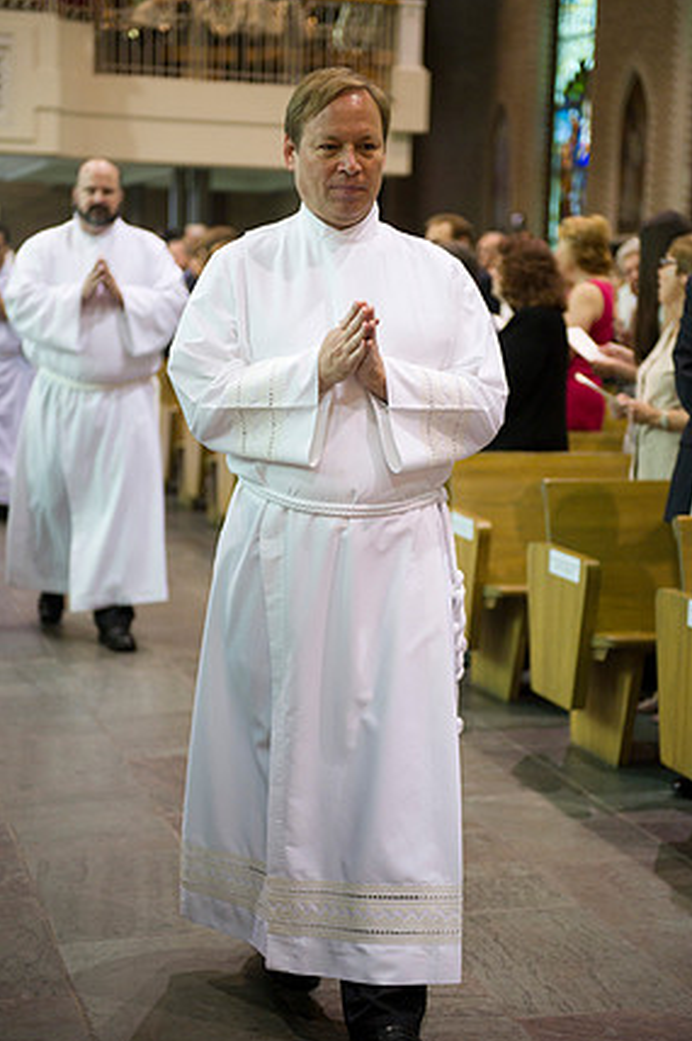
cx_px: 341
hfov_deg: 20.9
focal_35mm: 65
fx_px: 1879
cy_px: 514
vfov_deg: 31.0
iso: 2000
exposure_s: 1/200
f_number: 2.8
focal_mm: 62
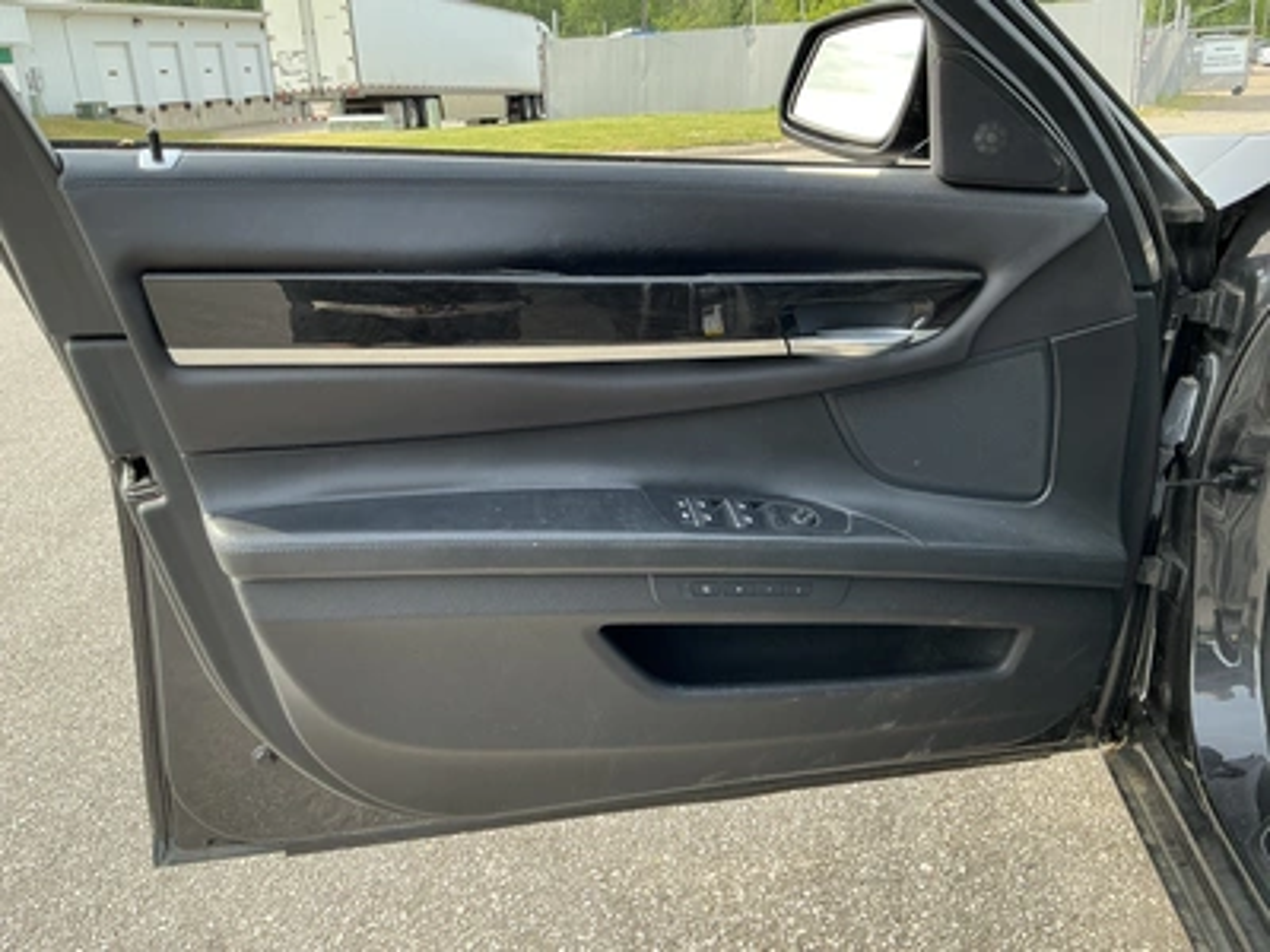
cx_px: 635
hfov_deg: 63.4
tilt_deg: -21.0
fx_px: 1027
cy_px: 476
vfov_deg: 49.7
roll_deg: +3.0
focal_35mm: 28
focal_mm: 3
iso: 20
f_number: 1.8
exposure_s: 1/220
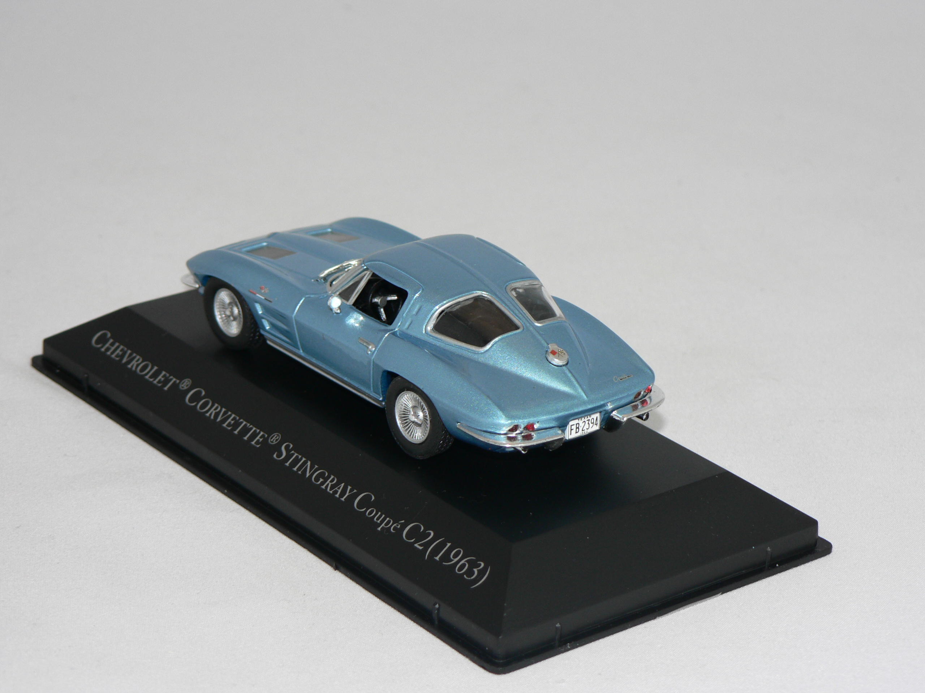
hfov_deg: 18.0
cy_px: 346
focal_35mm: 109
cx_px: 462
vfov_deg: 13.6
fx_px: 2913
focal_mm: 18.2
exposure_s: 1/60
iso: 80
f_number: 3.2
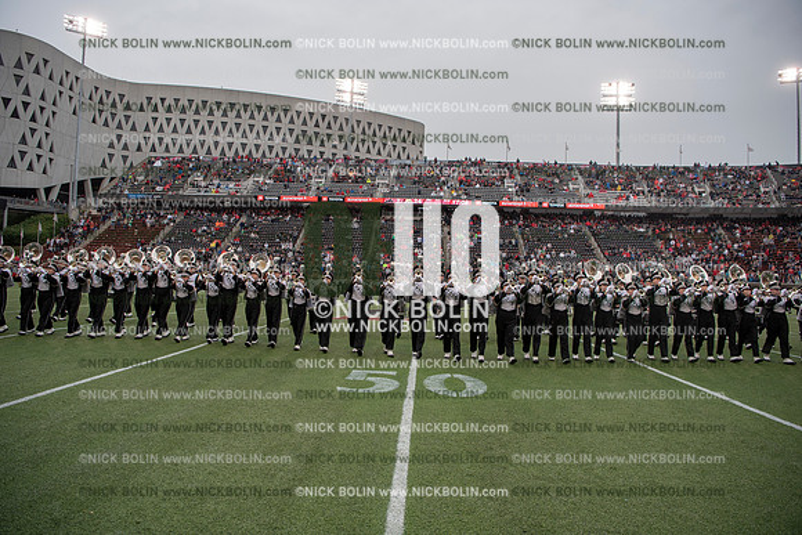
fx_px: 535
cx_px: 401
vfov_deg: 53.2
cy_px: 268
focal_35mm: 24
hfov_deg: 73.7
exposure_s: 1/800
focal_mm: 24
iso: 250
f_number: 3.5
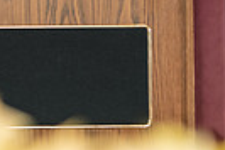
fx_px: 2866
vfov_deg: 3.0
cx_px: 41
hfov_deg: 4.5
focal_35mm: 458
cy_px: -68
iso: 1250
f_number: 3.2
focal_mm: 105
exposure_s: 1/200
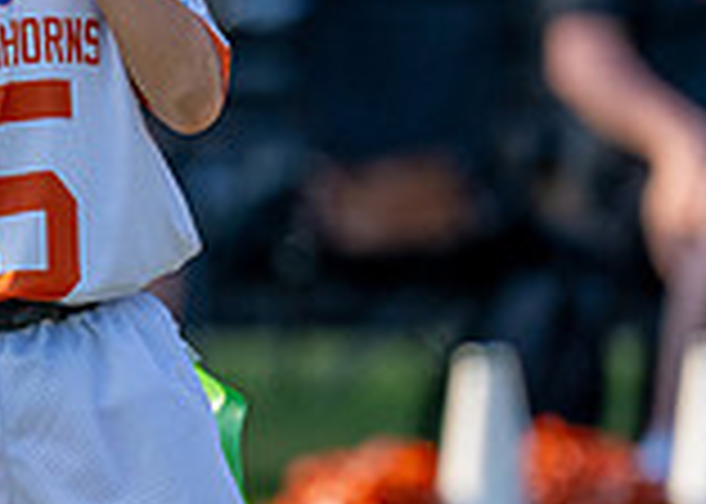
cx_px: 37
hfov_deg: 2.1
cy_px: 156
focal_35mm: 967
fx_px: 19381
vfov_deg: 1.5
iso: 250
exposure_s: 1/2000
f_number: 2.8
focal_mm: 200
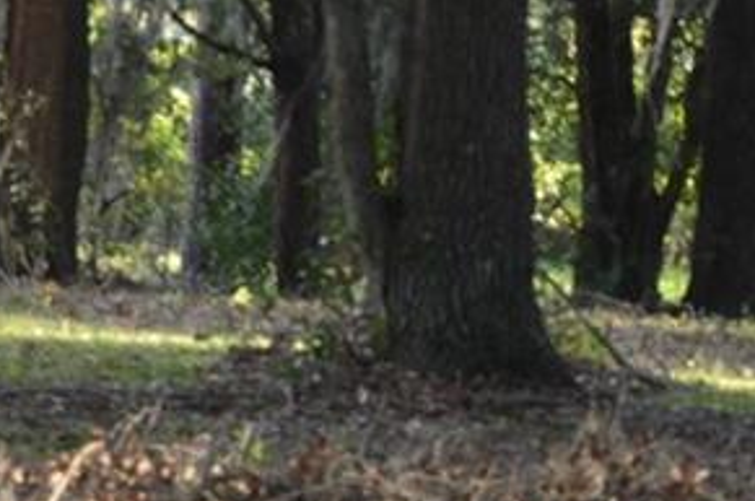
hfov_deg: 3.6
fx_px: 12081
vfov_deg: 2.4
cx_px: -571
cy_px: 82
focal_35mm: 577
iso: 100
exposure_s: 1/30
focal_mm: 70
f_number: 5.3
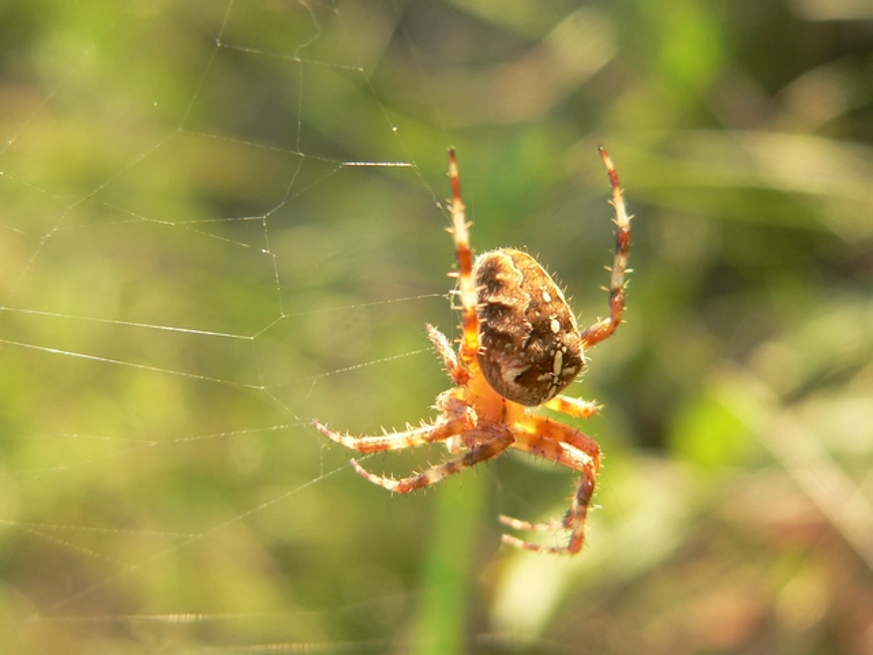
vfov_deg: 18.0
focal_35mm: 82
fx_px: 2068
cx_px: 436
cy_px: 328
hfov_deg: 23.8
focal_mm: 13.7
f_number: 3.7
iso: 100
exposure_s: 1/125
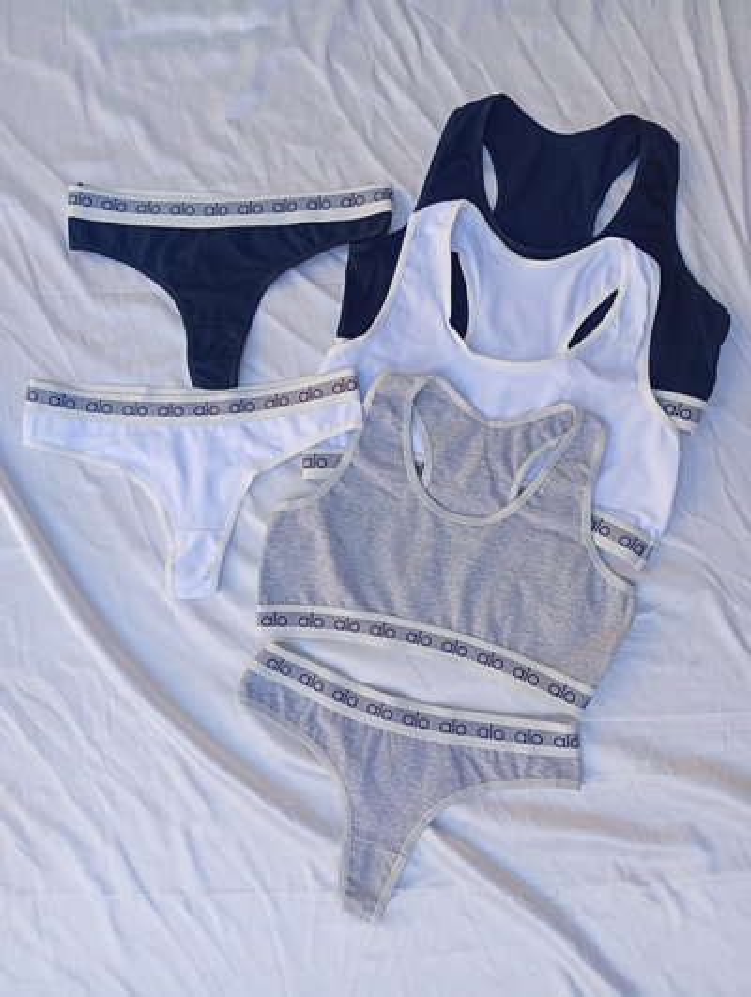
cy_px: 498
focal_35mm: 27
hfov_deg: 51.5
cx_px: 376
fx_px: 779
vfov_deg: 65.2
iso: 50
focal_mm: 3.98
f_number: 1.8
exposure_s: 1/109
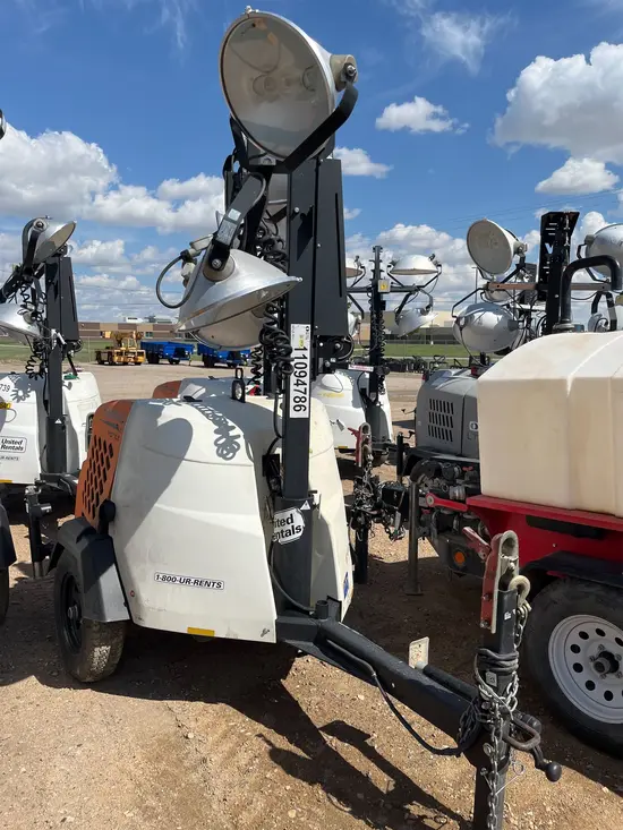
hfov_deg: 53.1
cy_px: 415
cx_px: 312
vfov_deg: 67.3
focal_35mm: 26
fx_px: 624
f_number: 1.6
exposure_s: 1/5319
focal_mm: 5.1
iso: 50
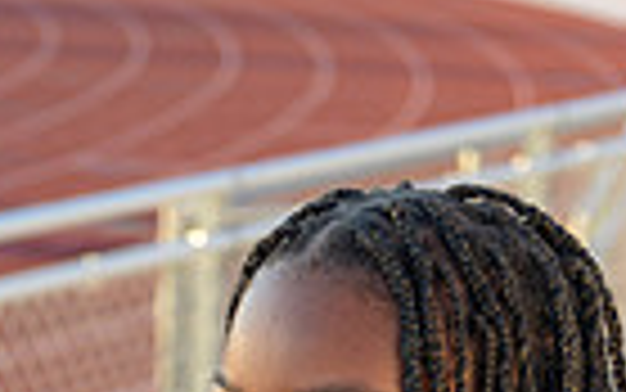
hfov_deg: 12.2
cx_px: 248
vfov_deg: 7.1
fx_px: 2919
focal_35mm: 171
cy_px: 1005
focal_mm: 52
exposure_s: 1/125
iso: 72
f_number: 3.2
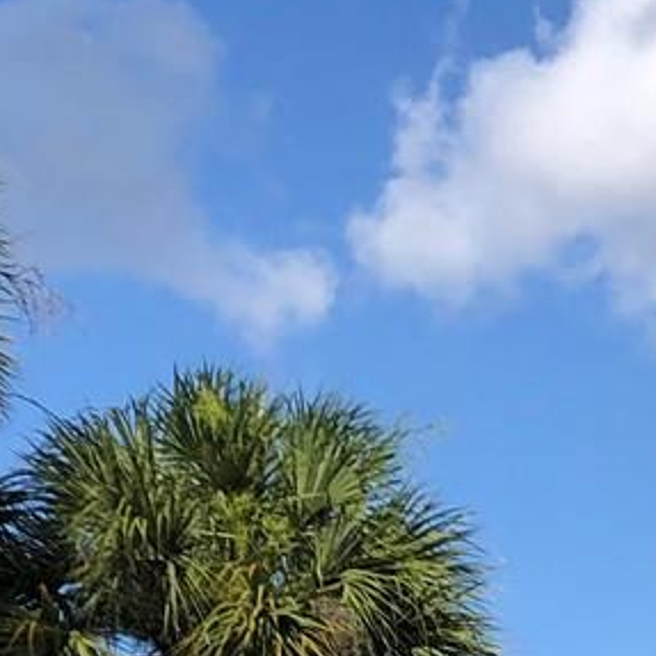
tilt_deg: +3.0
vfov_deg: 11.9
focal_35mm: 138
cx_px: 942
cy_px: 1086
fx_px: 2959
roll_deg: +1.6
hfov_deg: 12.1
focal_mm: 4
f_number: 1.8
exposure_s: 1/2315
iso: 20
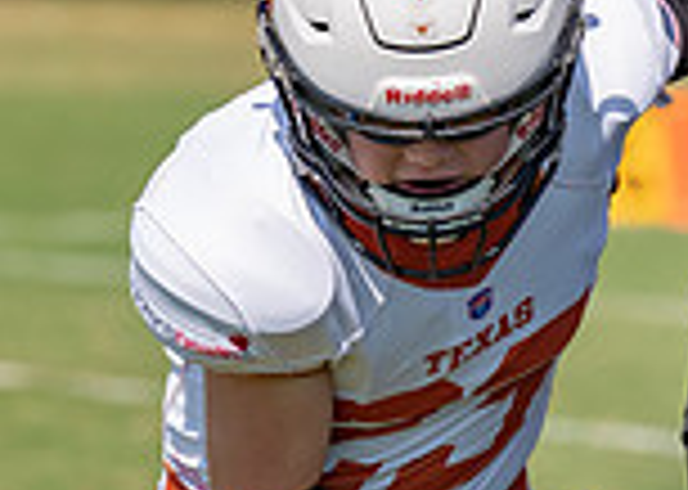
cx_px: 760
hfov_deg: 4.0
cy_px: 121
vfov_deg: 2.9
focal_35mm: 504
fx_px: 9839
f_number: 3.5
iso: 100
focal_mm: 127
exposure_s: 1/1600
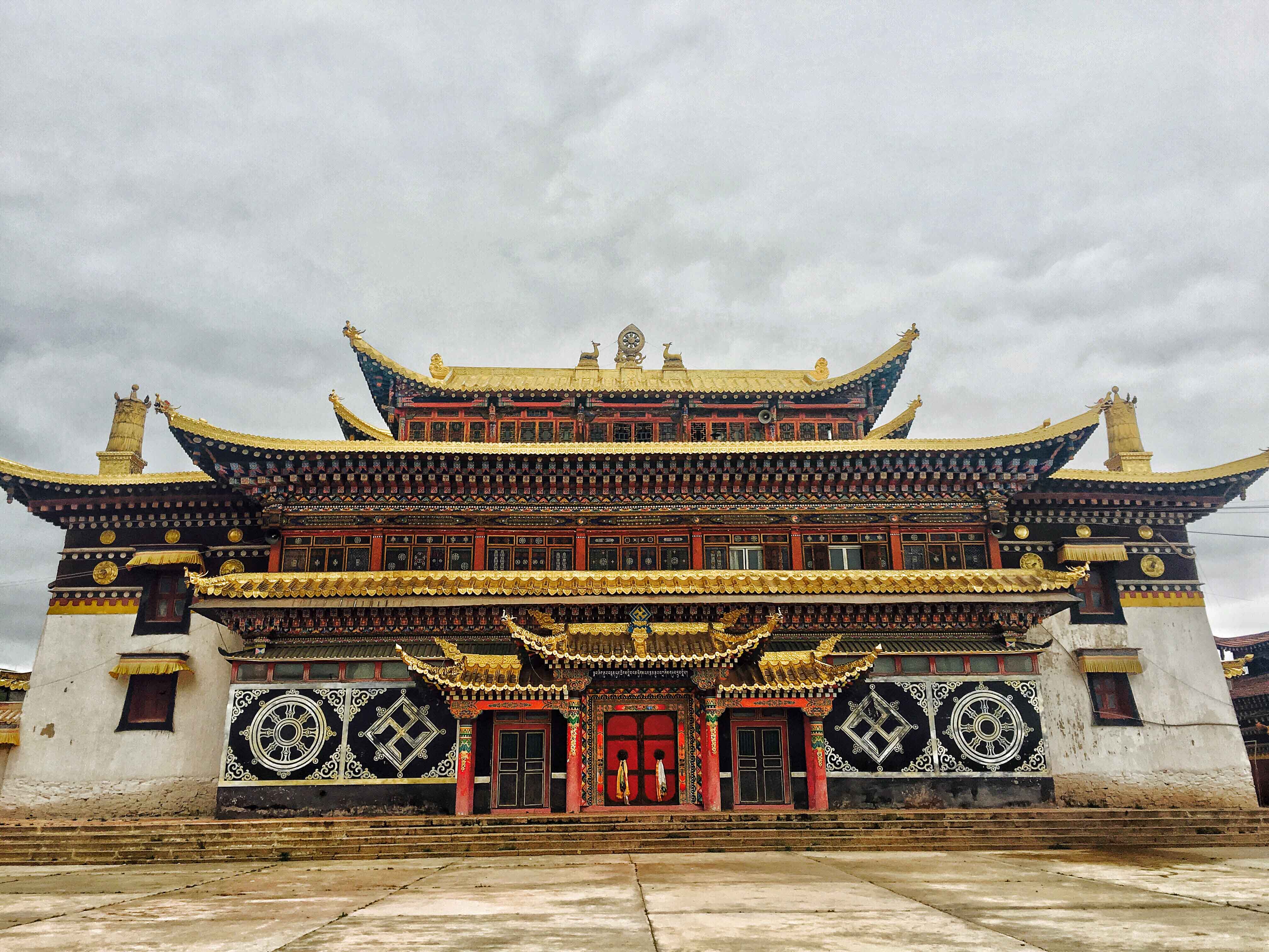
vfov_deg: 48.2
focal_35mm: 29
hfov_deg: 61.7
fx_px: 1063
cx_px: 634
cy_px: 476
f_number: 2.2
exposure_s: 1/245
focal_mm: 4.15
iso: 25
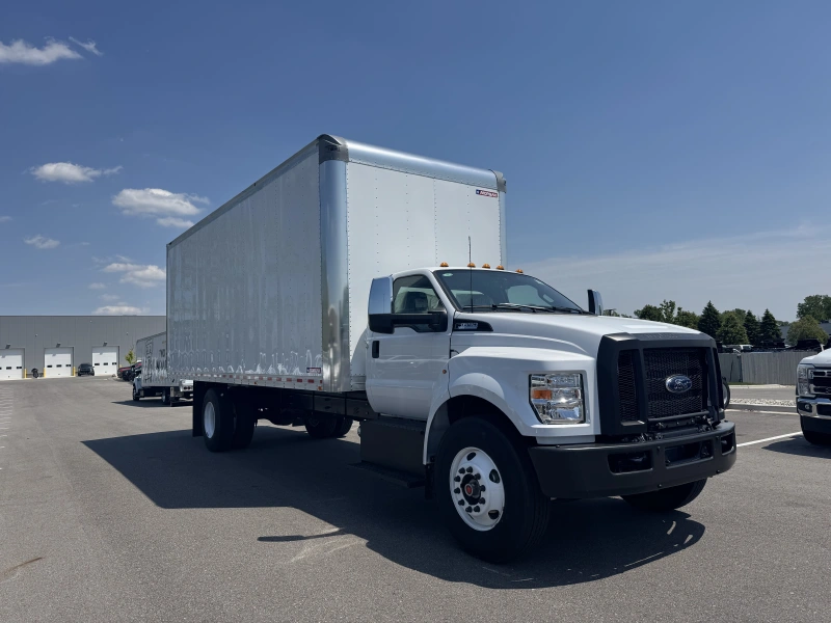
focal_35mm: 24
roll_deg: +3.3
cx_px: 416
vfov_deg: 56.8
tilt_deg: +4.4
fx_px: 576
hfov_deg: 71.6
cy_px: 312
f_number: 1.78
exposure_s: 1/7937
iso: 80
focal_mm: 6.76
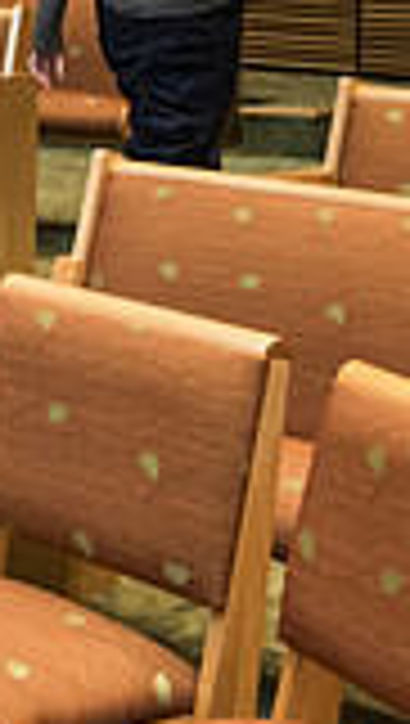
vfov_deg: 14.6
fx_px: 2754
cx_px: -338
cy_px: -101
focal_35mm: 143
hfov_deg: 8.2
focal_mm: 38
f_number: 4
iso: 1000
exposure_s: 1/80
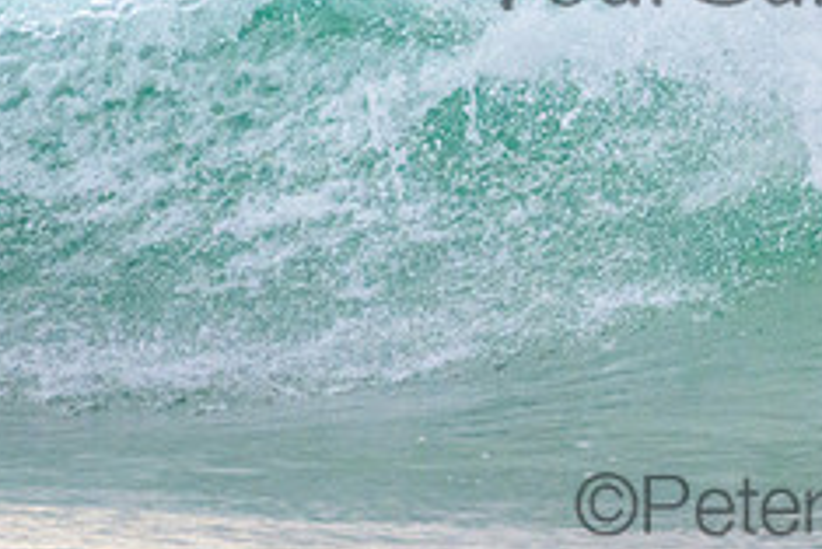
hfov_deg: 0.9
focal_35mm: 2317
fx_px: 52935
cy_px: -74
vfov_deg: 0.6
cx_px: 893
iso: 3600
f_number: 11
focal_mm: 800
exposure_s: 1/2000
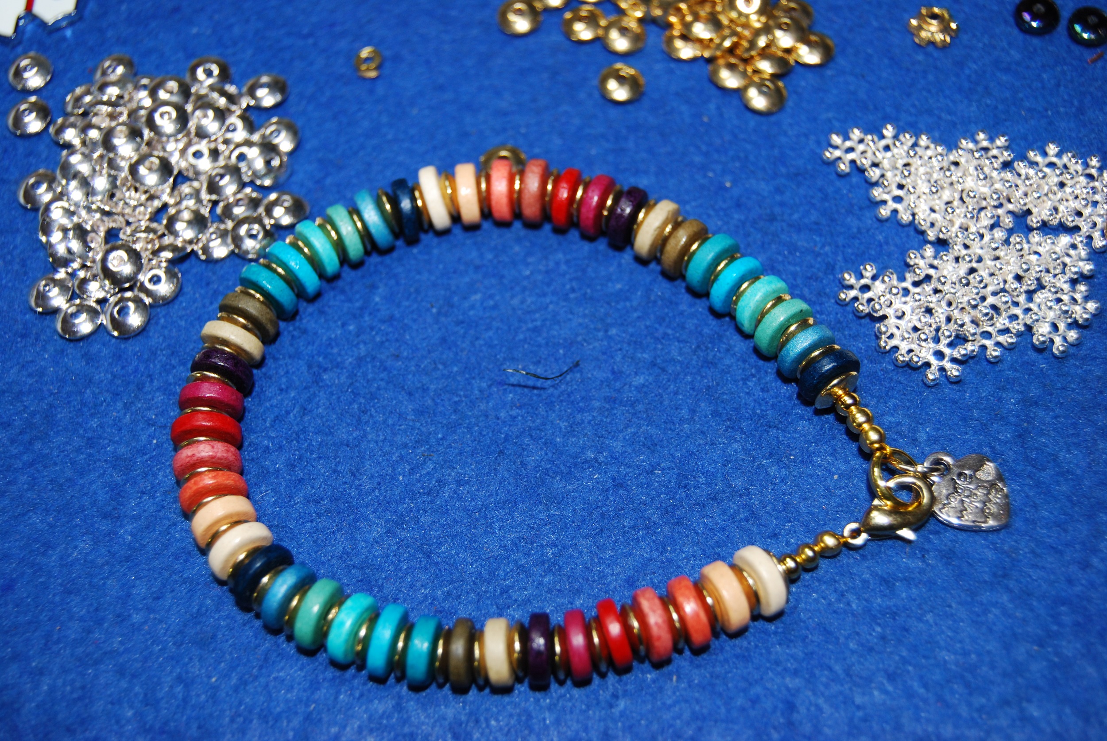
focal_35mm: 57
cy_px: 370
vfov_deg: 23.8
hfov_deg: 35.0
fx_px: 1755
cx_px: 554
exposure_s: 1/60
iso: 200
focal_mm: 38
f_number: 4.8
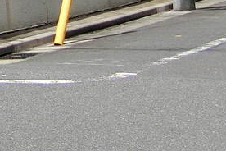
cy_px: -241
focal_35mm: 163
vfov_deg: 7.7
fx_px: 1023
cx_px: -296
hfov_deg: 10.9
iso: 80
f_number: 3.1
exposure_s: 1/1000
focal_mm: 5.7
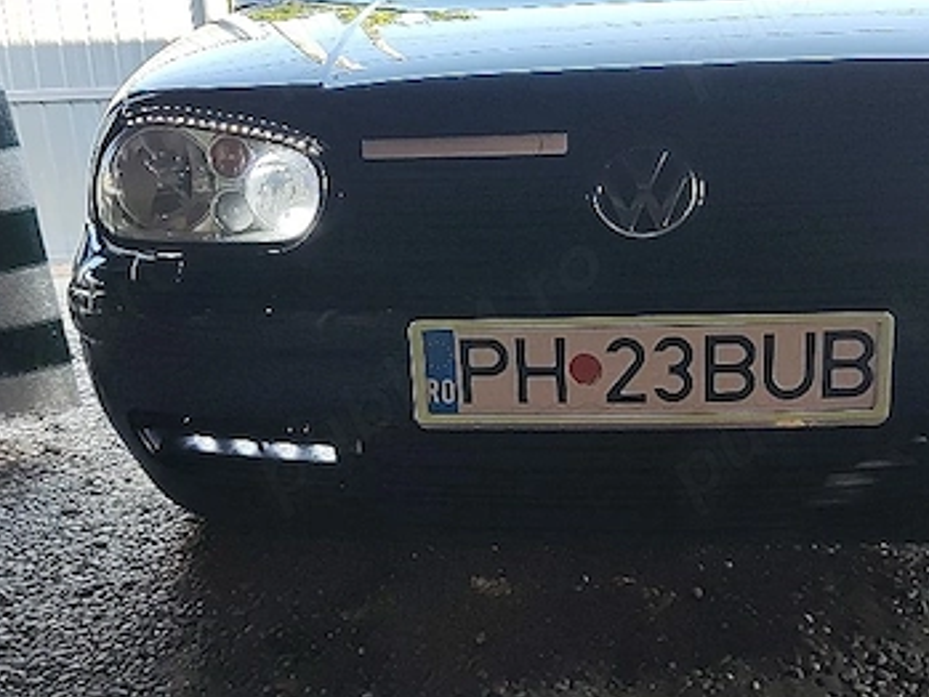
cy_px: 383
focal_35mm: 43
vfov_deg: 33.6
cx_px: 535
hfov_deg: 43.7
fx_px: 1154
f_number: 1.79
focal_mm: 4.71
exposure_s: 1/103
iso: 50
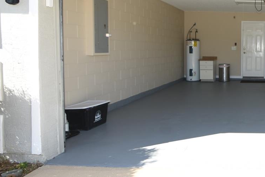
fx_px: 236
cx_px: 270
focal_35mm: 32
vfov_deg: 40.9
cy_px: 70
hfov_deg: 47.7
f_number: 6.3
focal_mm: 10
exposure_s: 1/160
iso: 100
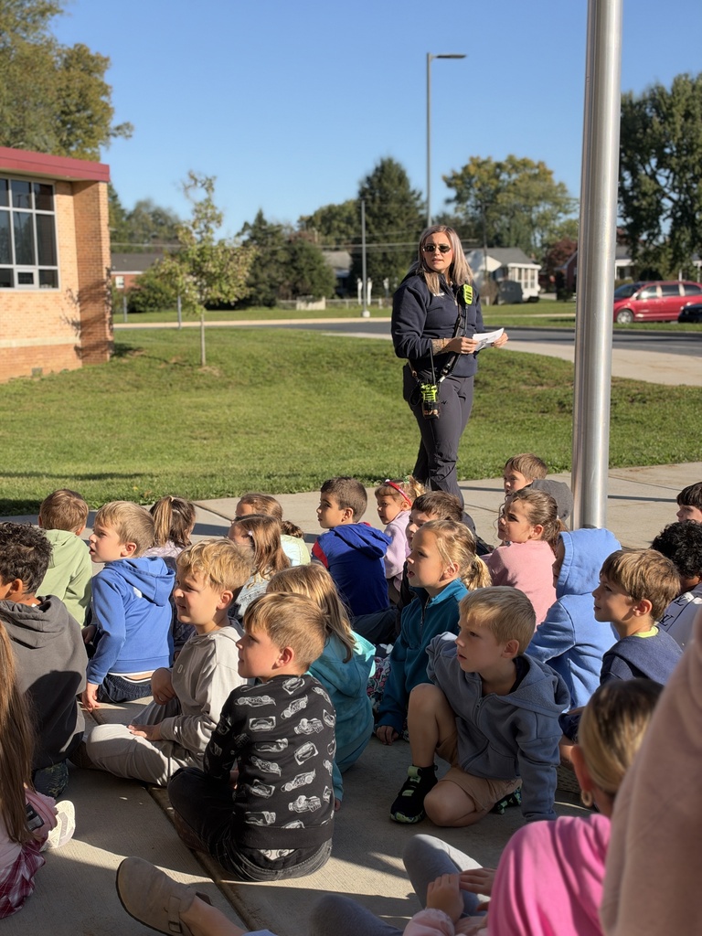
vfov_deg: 39.7
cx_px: 351
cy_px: 468
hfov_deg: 30.3
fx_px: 1298
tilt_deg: -8.0
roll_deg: +0.1
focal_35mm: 48
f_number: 1.8
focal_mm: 6.93
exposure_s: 1/2801
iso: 64
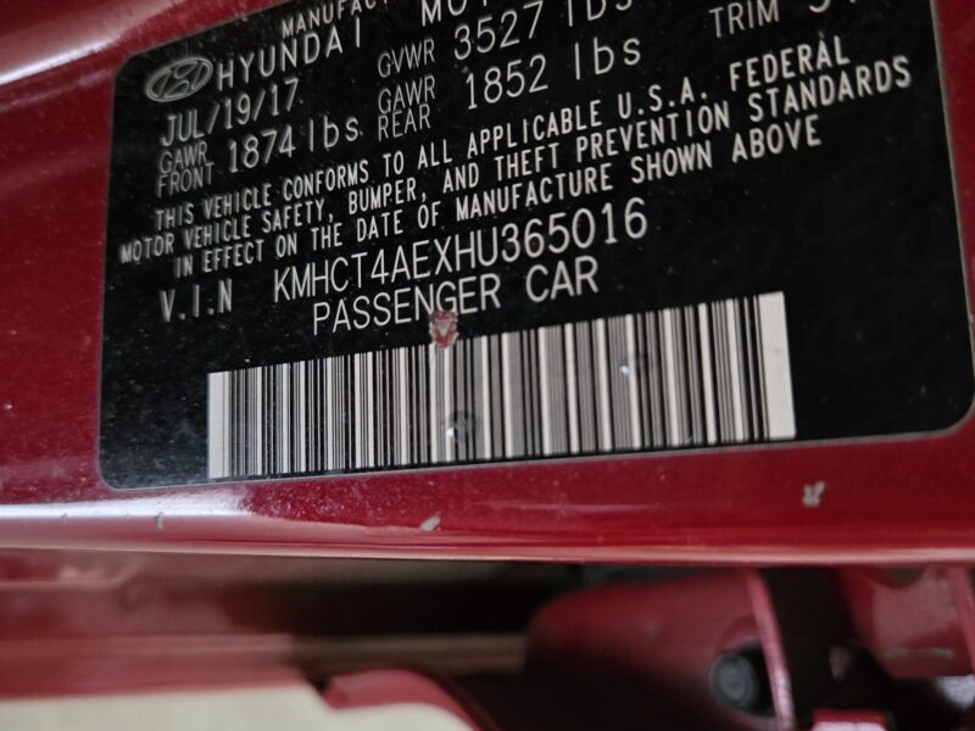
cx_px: 488
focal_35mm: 23
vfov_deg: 58.9
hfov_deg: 73.9
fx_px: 648
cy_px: 366
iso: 1600
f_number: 1.8
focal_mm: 5.4
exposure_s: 1/40
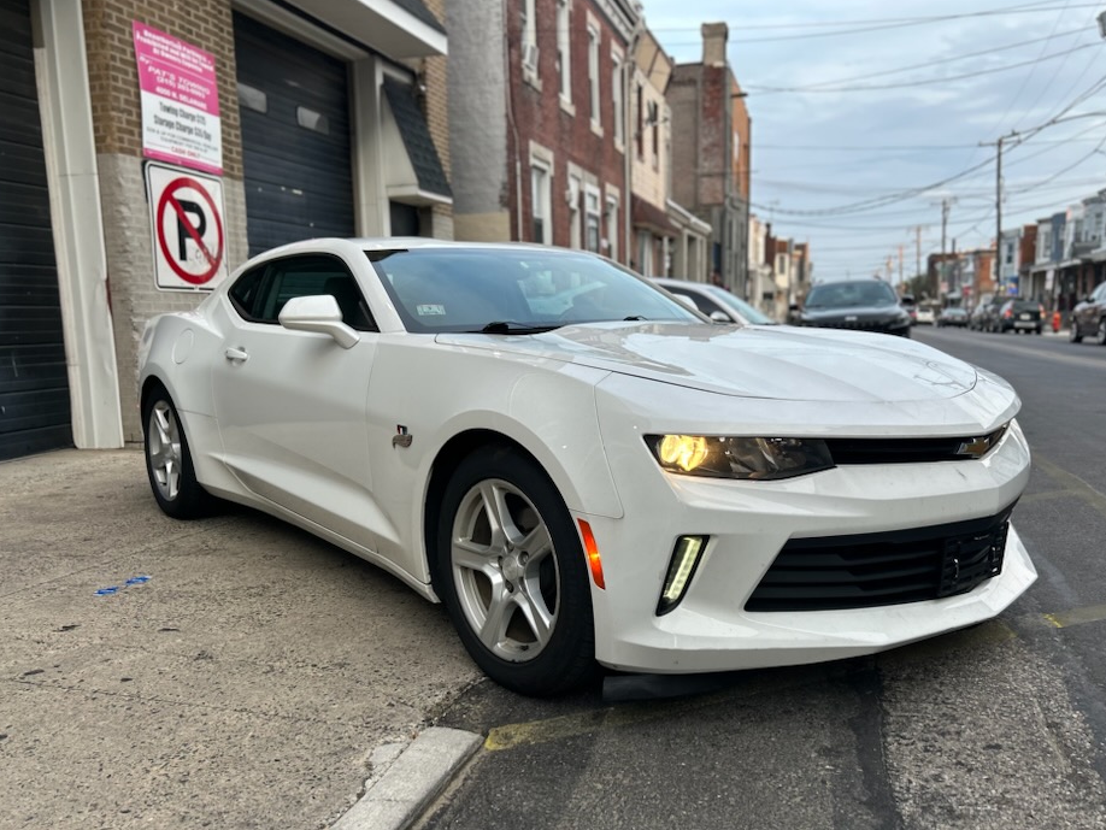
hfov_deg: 61.6
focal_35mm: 29
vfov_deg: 48.2
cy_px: 454
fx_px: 927
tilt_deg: -8.9
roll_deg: +1.3
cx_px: 594
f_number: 1.5
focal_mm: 5.7
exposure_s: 1/100
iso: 40
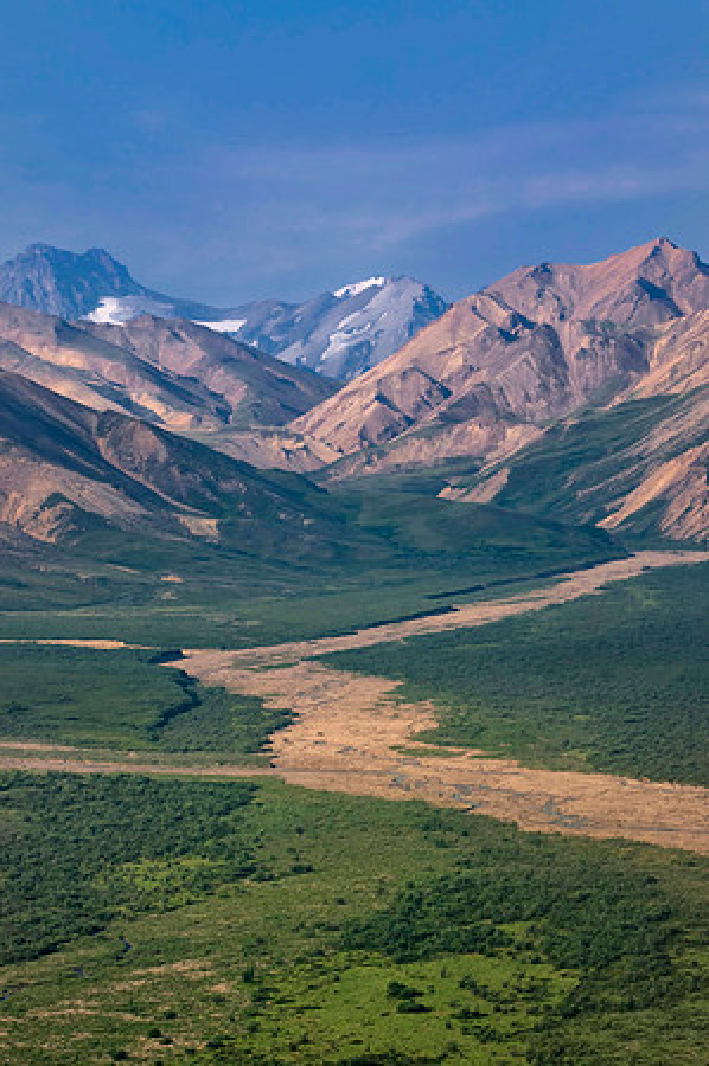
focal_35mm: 180
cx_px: 354
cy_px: 533
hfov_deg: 7.6
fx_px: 5329
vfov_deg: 11.4
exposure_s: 1/200
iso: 400
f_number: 13
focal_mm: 120
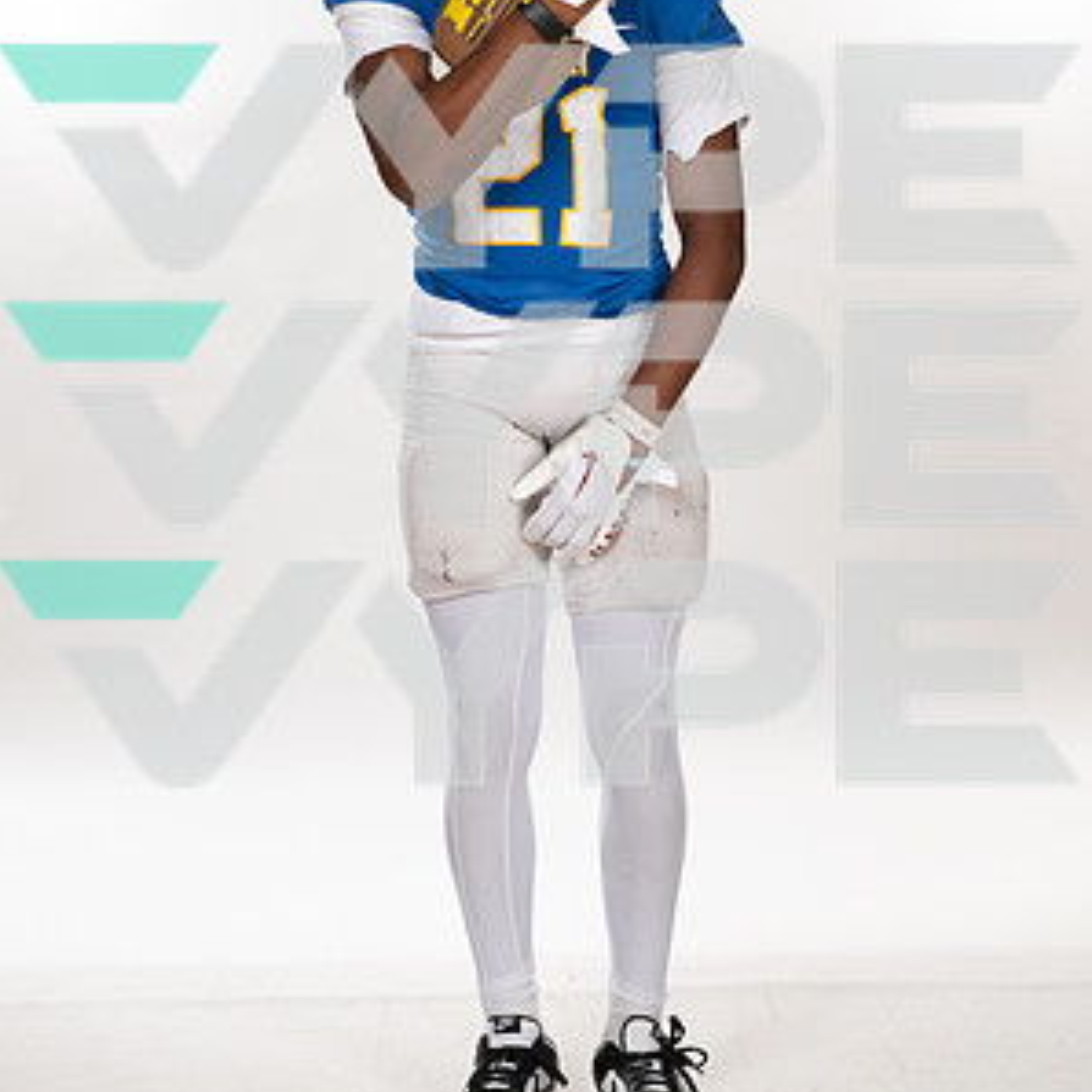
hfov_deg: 22.5
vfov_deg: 22.4
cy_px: 418
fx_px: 2748
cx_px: 546
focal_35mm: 77
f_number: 7.1
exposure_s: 1/320
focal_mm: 60
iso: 800
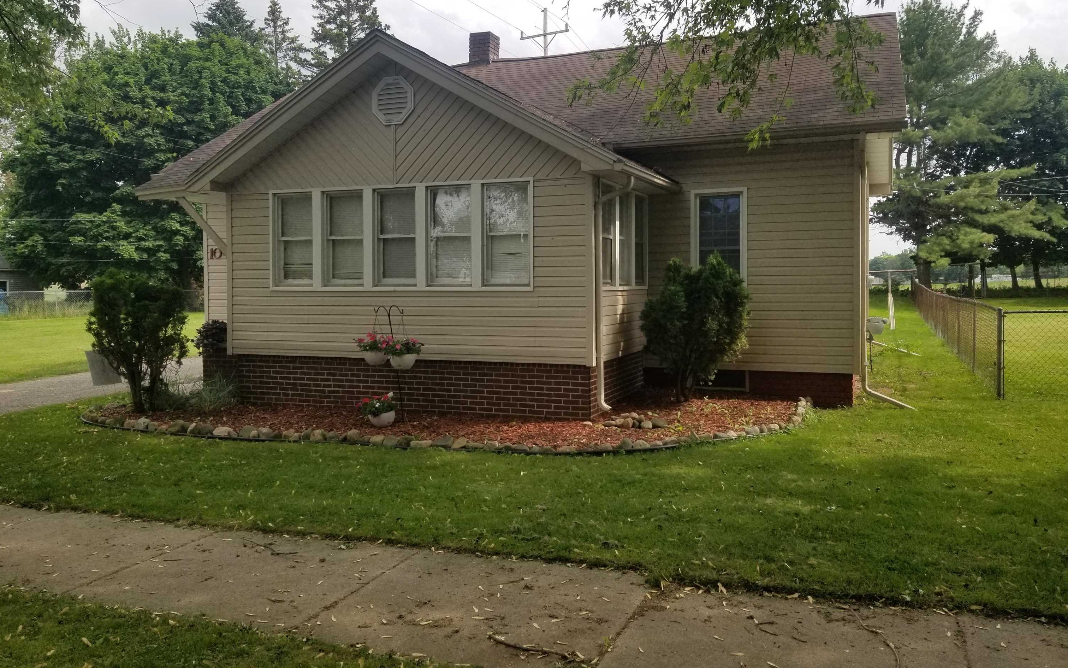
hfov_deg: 66.5
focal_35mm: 28
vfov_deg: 44.5
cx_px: 527
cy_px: 312
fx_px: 815
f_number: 1.7
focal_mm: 4.25
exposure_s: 1/2105
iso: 50
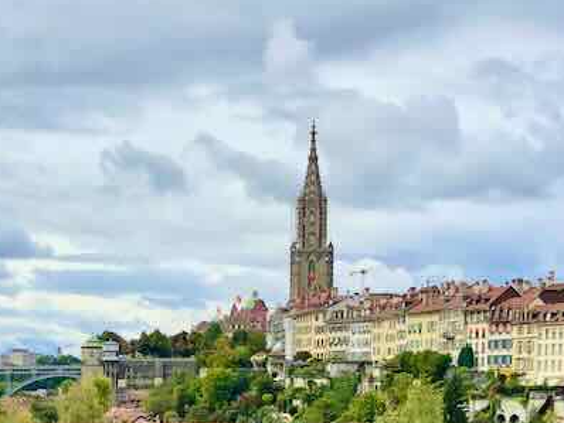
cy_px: 514
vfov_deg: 15.8
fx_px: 1467
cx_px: 194
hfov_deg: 21.7
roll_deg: -0.3
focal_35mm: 90
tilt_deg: -3.5
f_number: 1.8
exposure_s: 1/842
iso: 20
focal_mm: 4
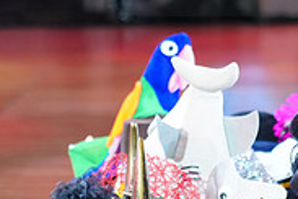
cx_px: 300
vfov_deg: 4.1
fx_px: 2756
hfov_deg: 6.2
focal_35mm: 333
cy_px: -27
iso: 2500
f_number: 4
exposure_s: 1/250
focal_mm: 105
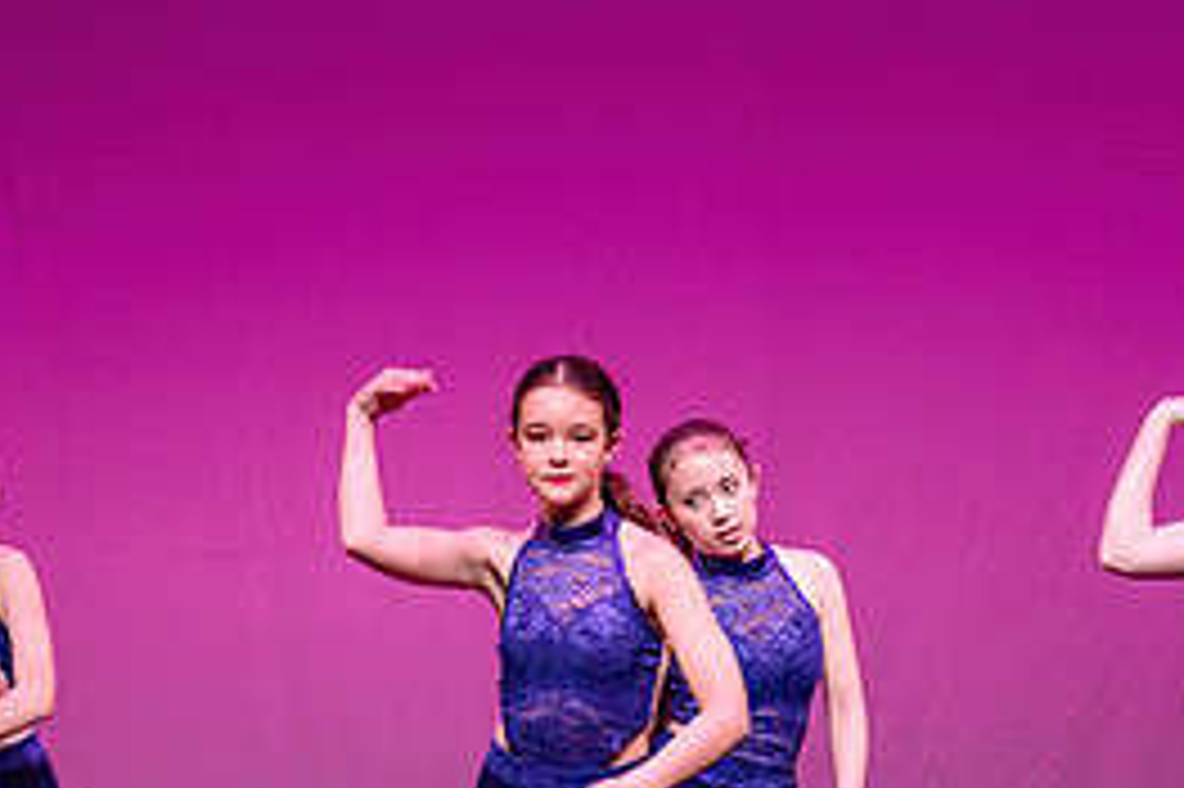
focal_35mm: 318
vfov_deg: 4.3
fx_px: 10452
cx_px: 876
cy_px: 664
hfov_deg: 6.5
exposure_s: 1/400
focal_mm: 135
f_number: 2.8
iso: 1600
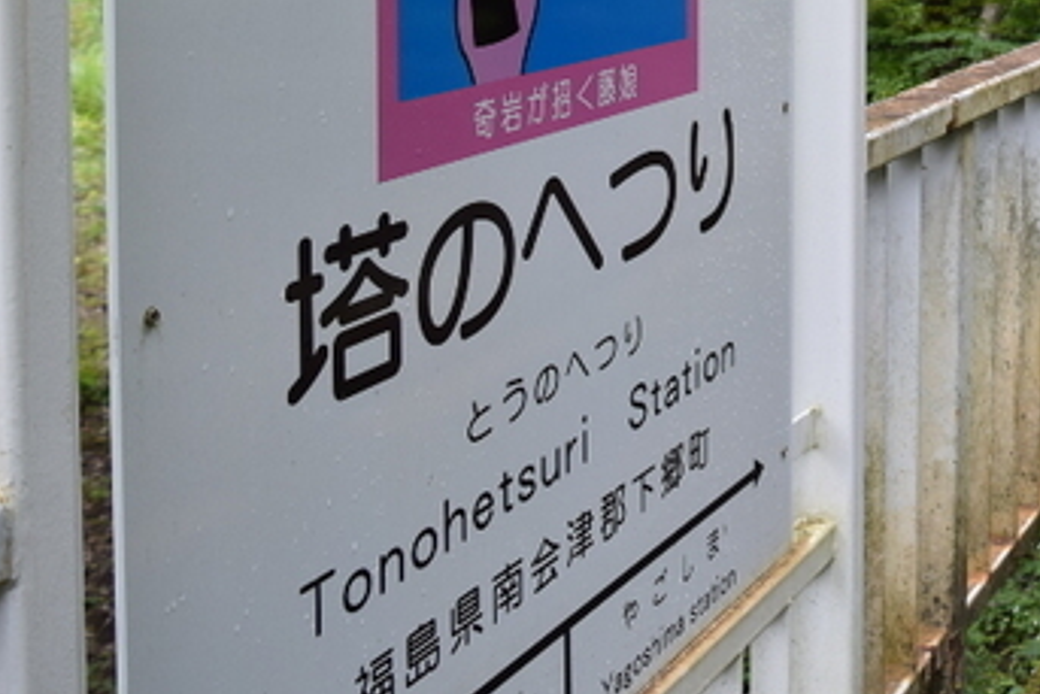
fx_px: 2023
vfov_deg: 18.7
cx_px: 1013
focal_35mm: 70
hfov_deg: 27.4
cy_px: -67
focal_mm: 20
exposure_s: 1/125
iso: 200
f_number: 5
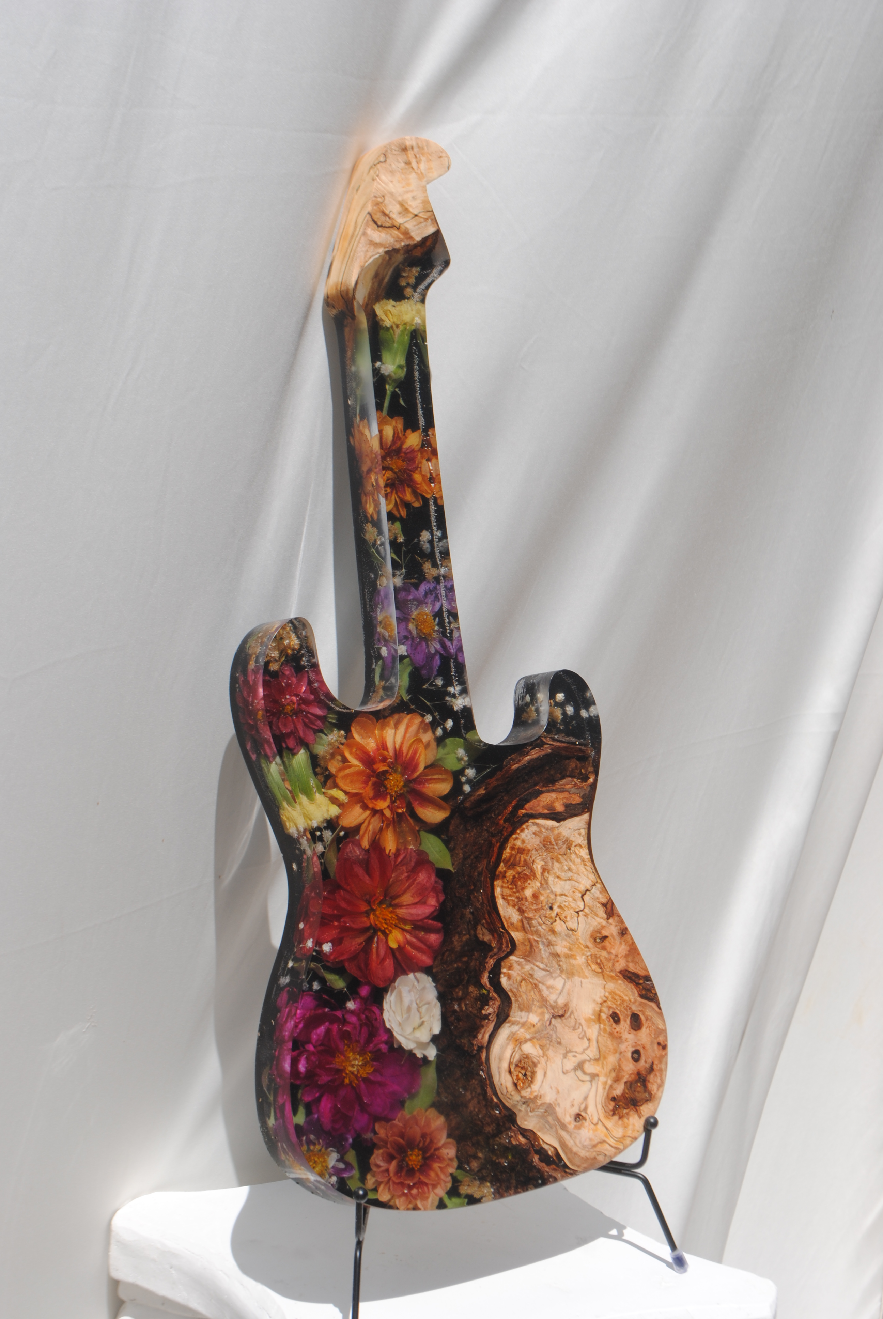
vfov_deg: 29.2
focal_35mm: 69
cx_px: 442
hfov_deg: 19.8
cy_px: 660
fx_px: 2531
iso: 100
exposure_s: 1/320
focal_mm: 46
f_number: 9
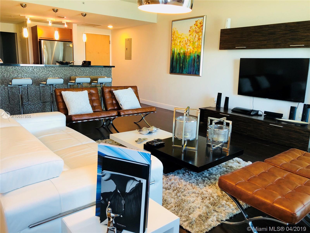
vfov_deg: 49.7
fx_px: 251
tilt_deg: -11.4
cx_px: 155
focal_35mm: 28
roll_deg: -2.2
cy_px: 116
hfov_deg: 63.4
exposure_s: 1/24
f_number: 1.8
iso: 40
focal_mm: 3.99
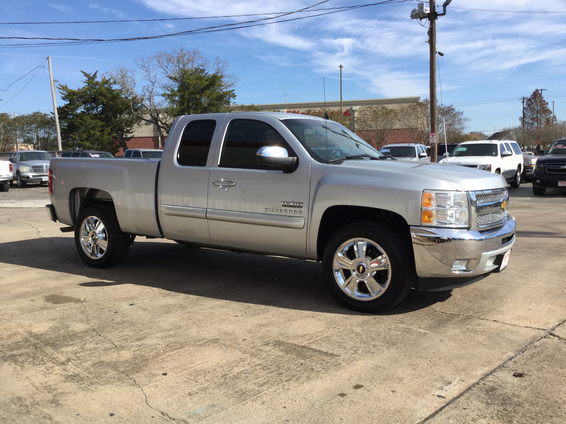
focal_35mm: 31
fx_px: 507
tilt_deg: -8.3
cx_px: 283
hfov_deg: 58.4
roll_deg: +0.5
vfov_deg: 45.4
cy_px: 212
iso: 25
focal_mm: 3.3
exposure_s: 1/1294
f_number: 2.4
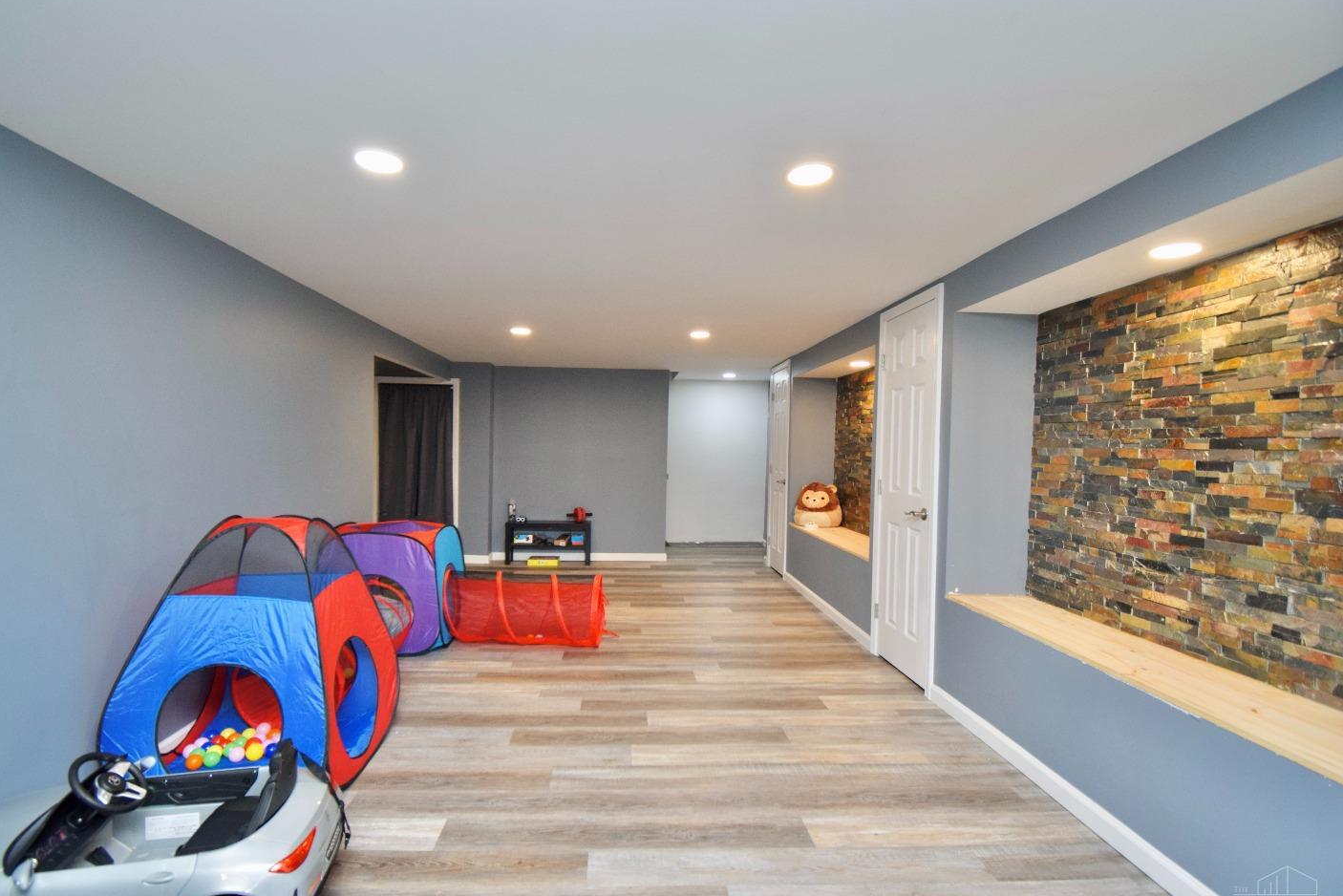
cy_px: 464
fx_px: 597
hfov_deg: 96.7
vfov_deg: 73.7
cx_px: 639
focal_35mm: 16
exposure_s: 1/60
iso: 720
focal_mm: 10
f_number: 4.5
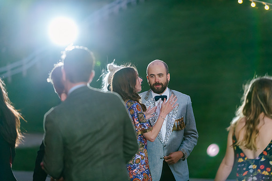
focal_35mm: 150
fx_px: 1133
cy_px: 90
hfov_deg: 13.7
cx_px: 136
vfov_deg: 9.1
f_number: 2.8
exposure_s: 1/125
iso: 4000
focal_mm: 150
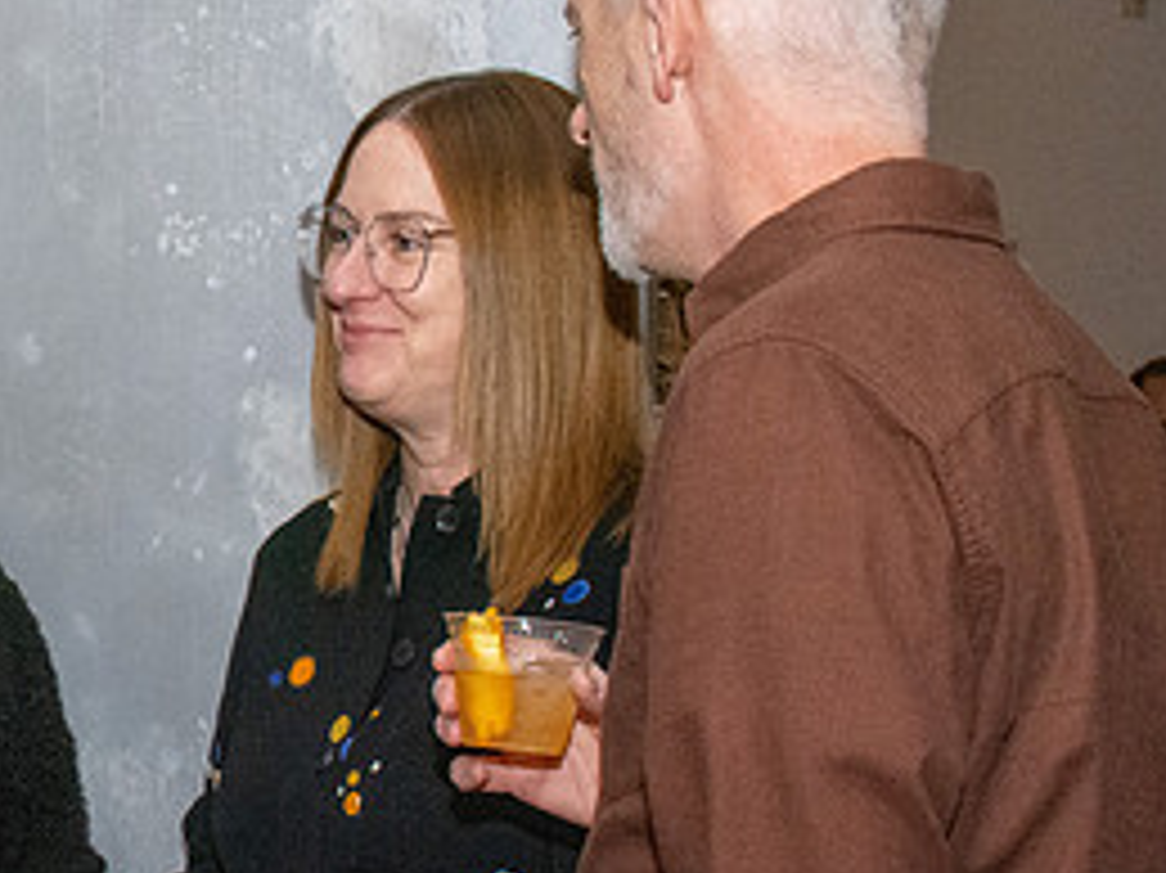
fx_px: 3165
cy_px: 480
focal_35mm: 94
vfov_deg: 15.7
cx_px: -87
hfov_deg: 20.0
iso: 5000
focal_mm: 26
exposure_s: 1/160
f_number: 13
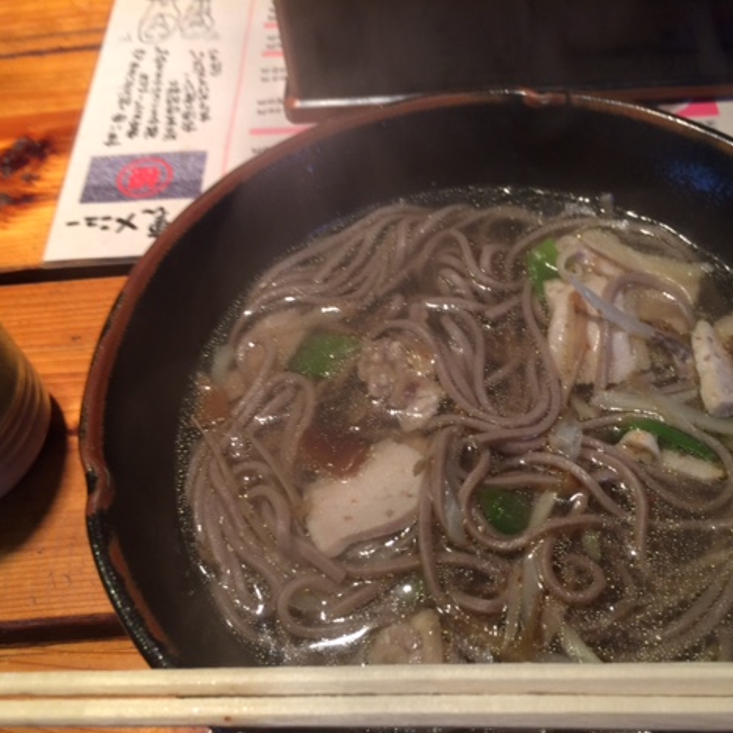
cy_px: 372
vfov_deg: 47.2
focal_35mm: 35
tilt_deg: -56.8
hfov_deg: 47.1
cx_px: 409
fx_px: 838
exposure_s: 1/30
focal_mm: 4.15
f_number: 2.2
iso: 64
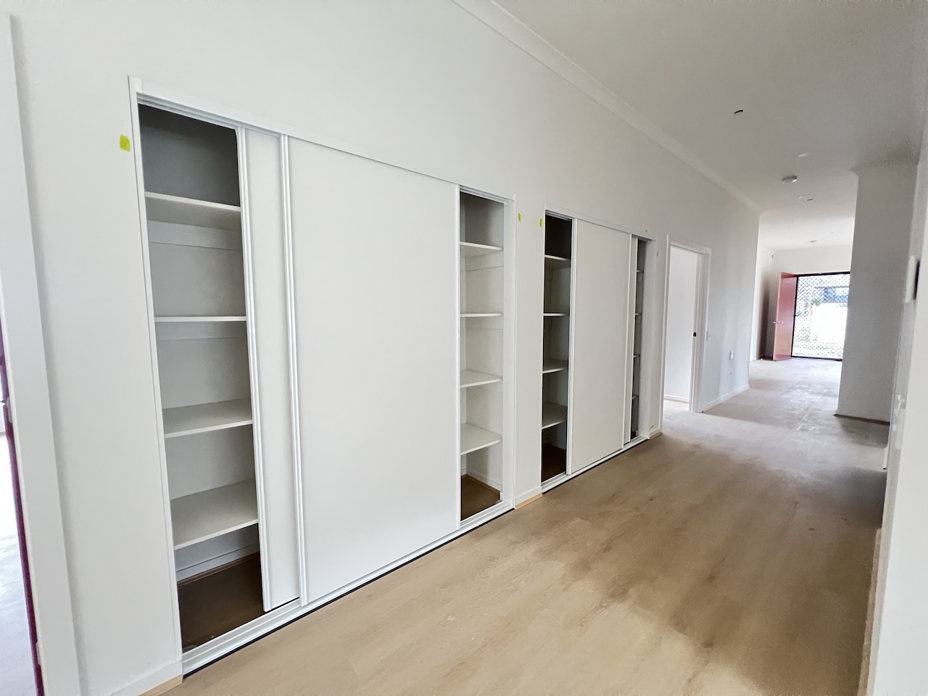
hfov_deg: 106.2
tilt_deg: -5.2
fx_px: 349
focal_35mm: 13
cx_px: 464
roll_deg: +0.8
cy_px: 348
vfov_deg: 89.9
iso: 1000
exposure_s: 1/60
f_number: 1.8
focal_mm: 1.57
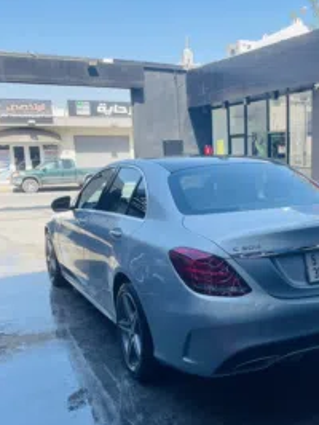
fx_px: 480
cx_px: 233
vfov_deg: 47.7
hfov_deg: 36.1
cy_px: 247
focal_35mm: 39
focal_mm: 4.2
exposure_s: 1/690
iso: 32
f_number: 1.6
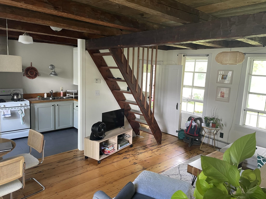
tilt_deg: -8.9
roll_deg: -1.2
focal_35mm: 26
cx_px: 133
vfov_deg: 53.1
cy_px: 100
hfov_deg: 67.3
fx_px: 200
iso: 200
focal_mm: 4.2
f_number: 1.6
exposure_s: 1/60
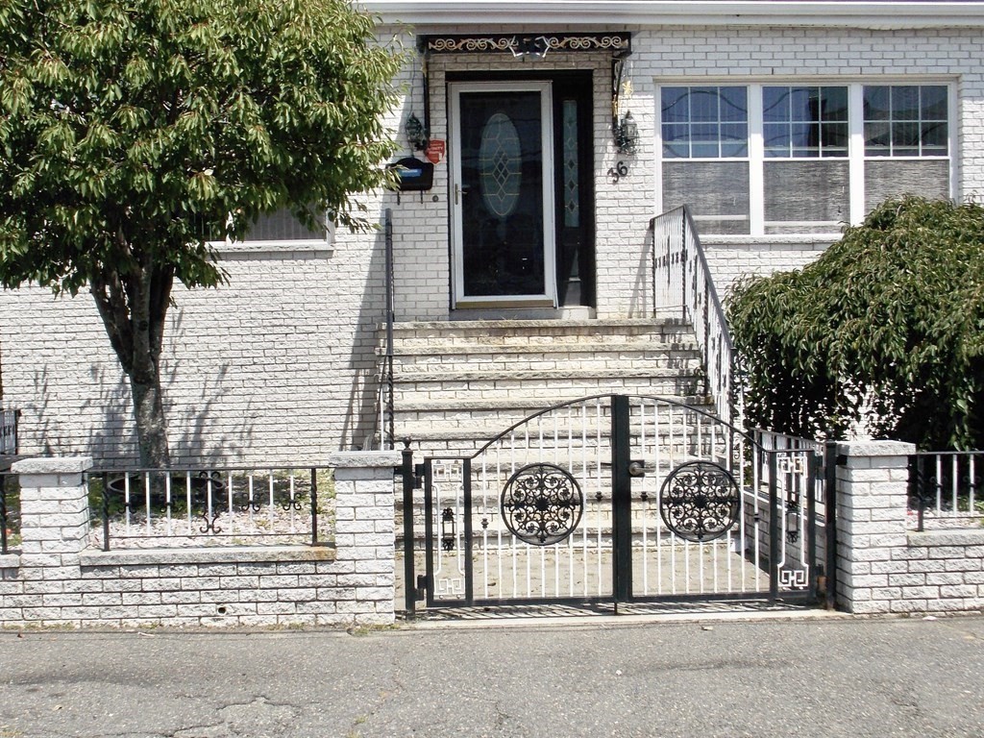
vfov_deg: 35.1
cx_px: 492
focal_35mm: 41
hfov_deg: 45.8
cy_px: 369
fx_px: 1165
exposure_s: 1/1250
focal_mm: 7.3
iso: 80
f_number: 3.6
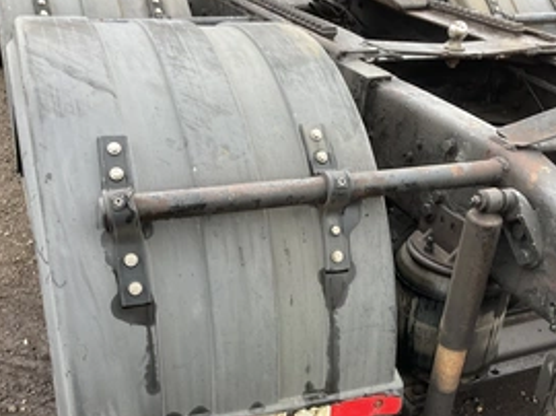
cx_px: 319
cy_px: 262
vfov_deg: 33.4
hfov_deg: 43.8
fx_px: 690
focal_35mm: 43
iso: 32
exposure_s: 1/122
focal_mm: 3
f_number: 1.8
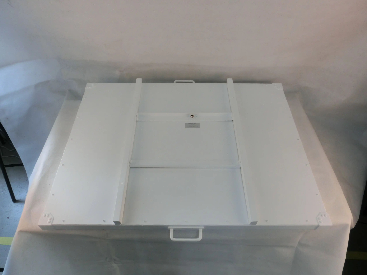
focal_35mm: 25
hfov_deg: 69.4
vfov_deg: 54.9
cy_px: 138
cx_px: 184
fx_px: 265
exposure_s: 1/125
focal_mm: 4.43
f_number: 3.2
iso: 200
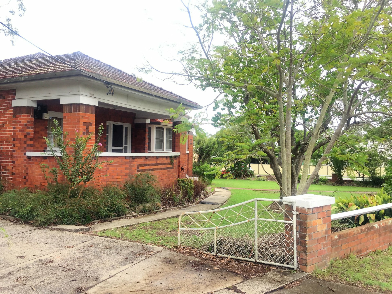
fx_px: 328
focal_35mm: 29
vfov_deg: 48.2
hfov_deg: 61.7
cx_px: 196
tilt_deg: +0.1
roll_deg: -1.6
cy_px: 147
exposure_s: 1/231
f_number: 2.2
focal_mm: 4.15
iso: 32
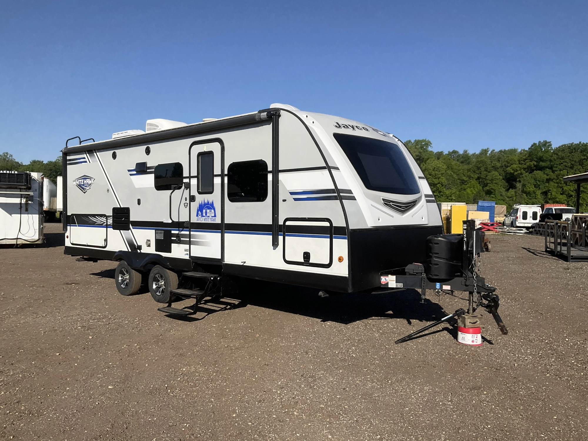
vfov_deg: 48.2
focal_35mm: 29
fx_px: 493
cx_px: 294
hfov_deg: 61.7
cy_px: 220
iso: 25
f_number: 1.8
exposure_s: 1/2801
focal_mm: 3
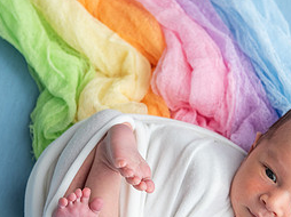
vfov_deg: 11.6
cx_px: 185
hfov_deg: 15.4
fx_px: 1075
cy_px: 142
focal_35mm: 128
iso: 250
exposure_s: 1/160
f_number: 3.5
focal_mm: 52
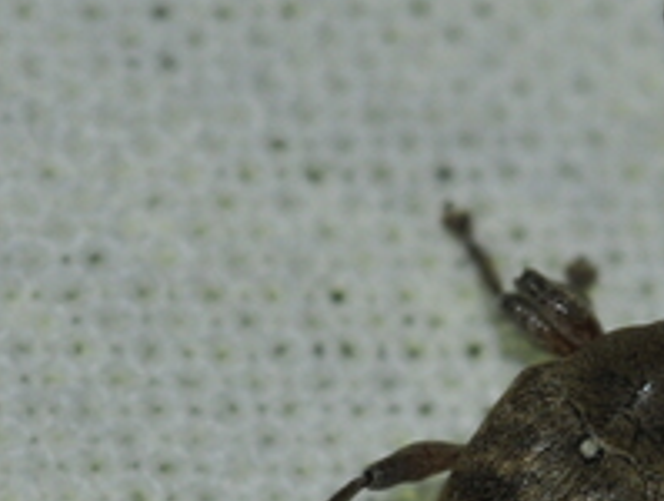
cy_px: 428
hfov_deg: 2.7
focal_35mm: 730
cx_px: 502
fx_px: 14034
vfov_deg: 2.0
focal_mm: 105
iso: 640
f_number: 11
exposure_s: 1/100
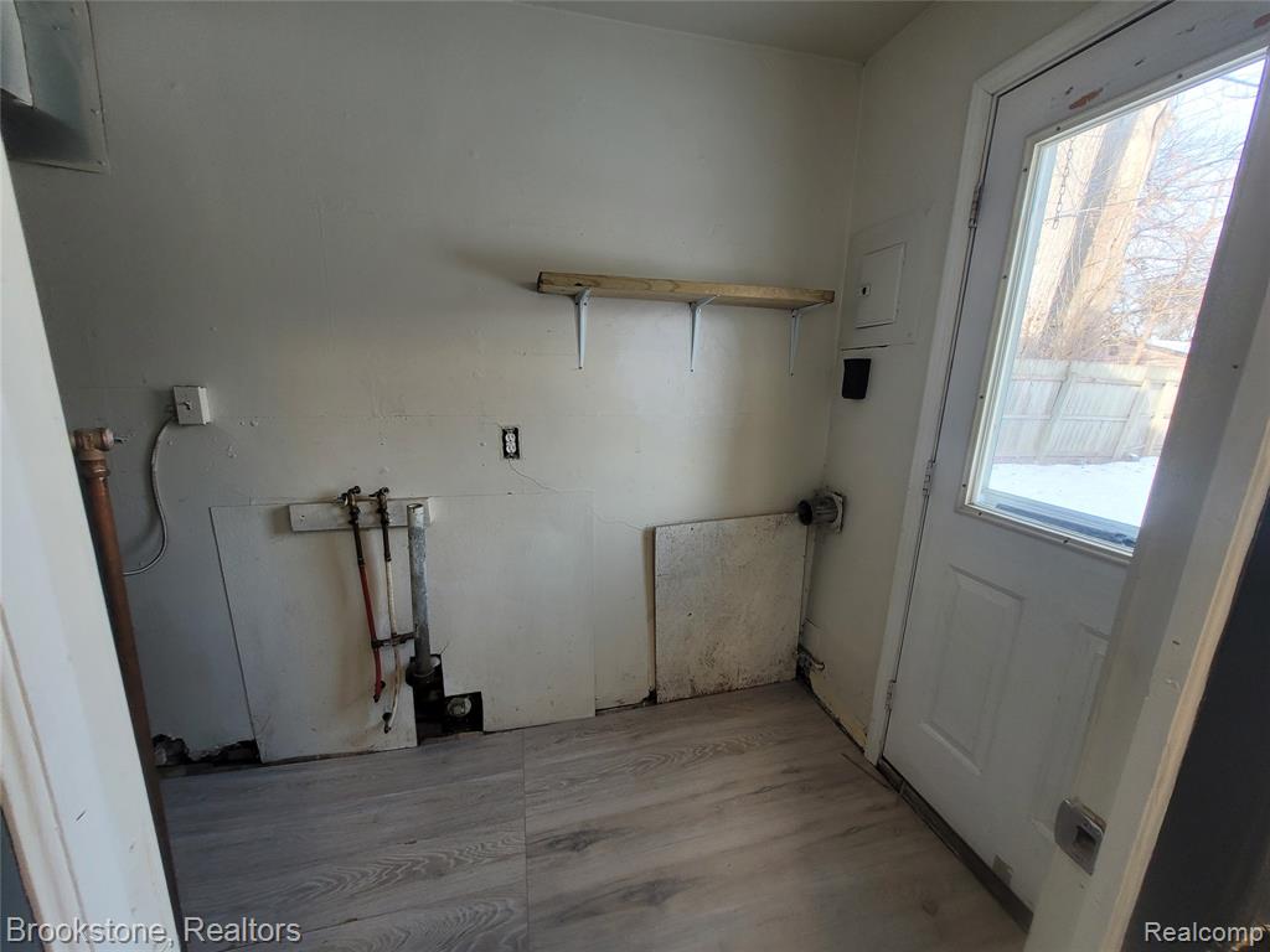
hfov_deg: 106.2
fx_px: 477
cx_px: 635
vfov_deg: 89.9
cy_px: 476
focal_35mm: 13
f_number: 2.2
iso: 64
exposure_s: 1/60
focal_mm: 1.74
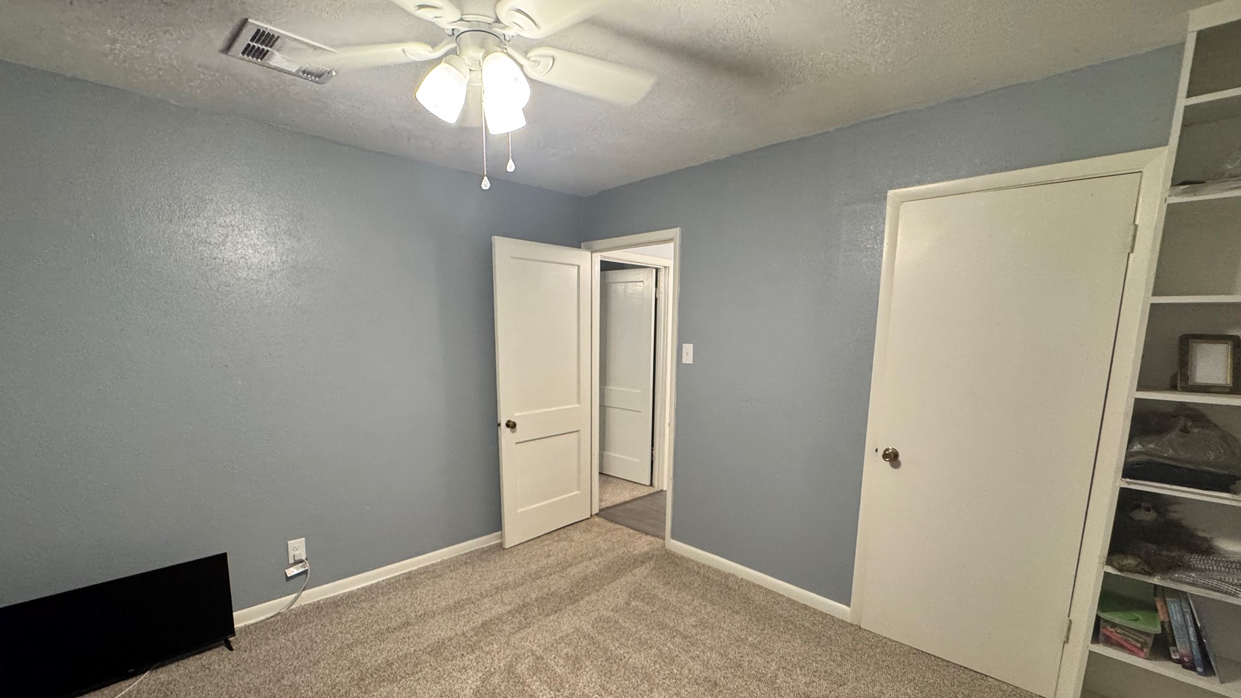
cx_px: 625
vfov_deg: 66.6
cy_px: 409
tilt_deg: -10.3
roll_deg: -0.7
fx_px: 527
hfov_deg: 99.4
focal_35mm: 16
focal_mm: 2.22
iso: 400
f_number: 2.2
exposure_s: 1/60
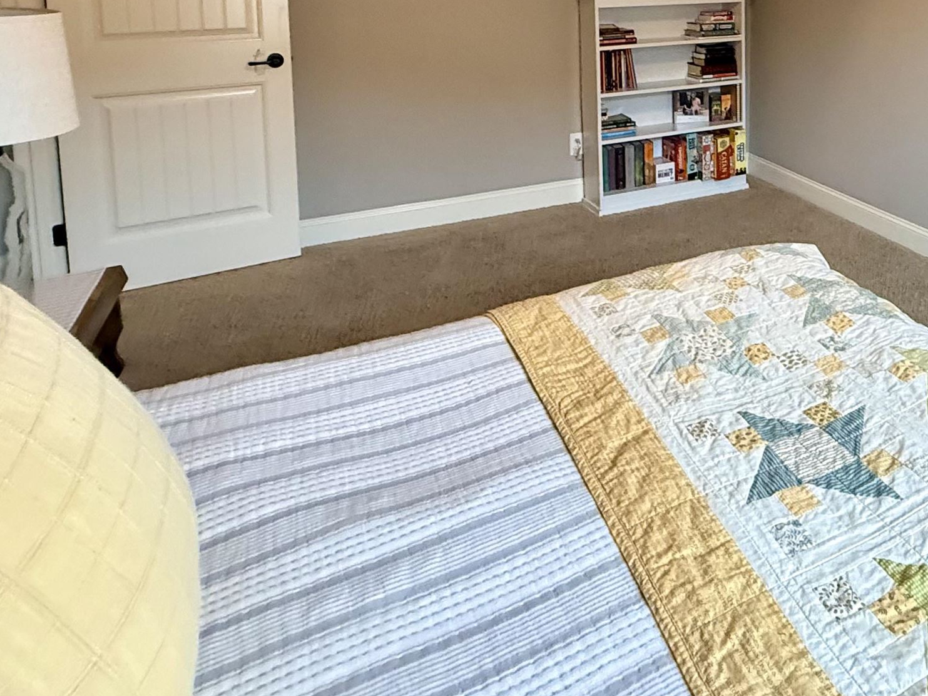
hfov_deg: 57.8
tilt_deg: -5.4
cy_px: 37
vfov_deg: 43.0
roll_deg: -0.4
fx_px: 777
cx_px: 718
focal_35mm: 29
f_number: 2.2
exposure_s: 1/120
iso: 640
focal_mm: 2.22
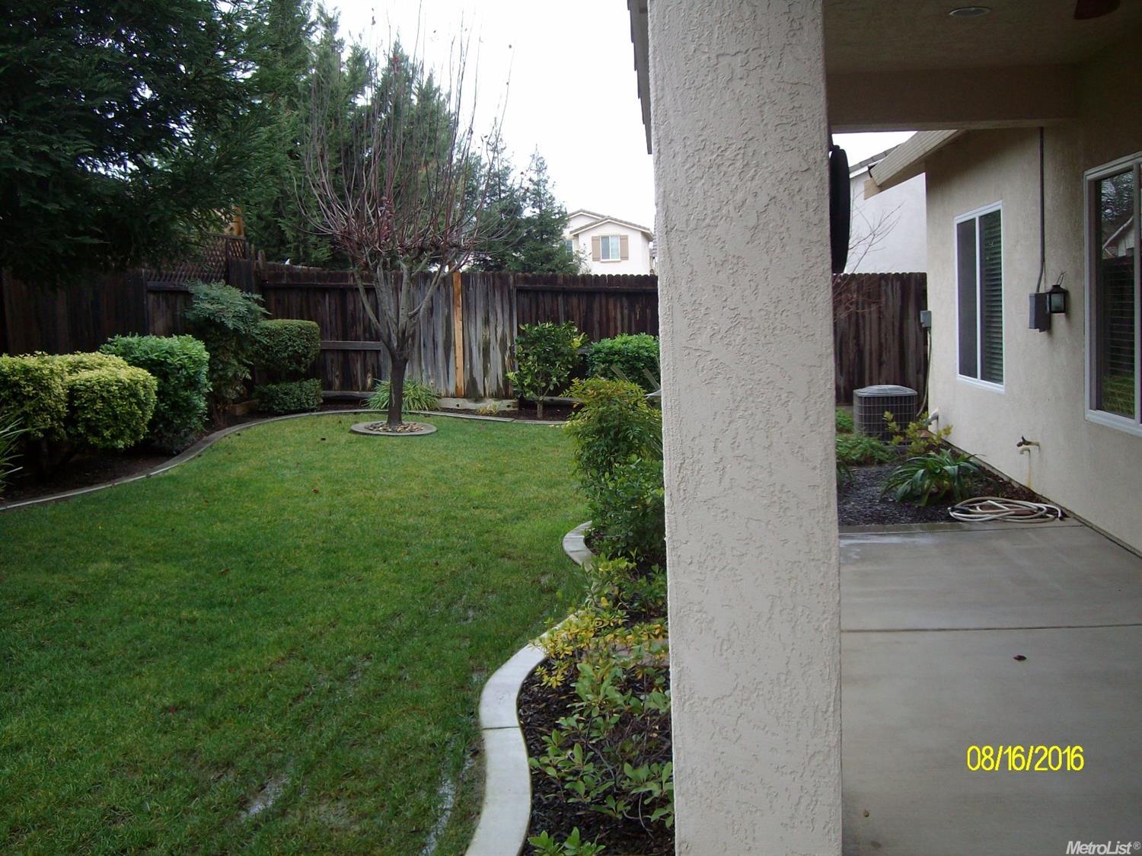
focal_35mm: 35
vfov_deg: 40.7
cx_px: 571
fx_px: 1154
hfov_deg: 52.6
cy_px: 428
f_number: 2.8
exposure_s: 1/97.8
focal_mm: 5.8
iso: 80
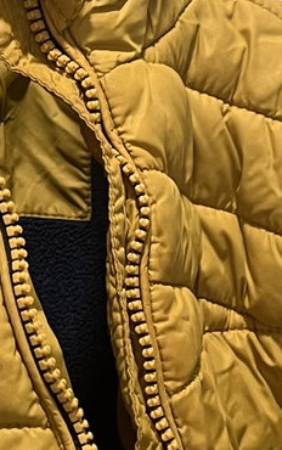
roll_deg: +7.7
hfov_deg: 10.7
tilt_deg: -4.7
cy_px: 277
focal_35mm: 123
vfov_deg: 16.9
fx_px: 1509
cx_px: 98
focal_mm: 5.1
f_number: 1.6
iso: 125
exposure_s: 1/50
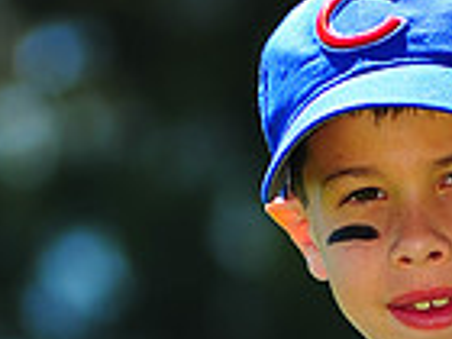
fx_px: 9375
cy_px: 620
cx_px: 458
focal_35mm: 718
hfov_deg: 2.8
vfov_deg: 2.1
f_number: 5
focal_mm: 180
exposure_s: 1/640
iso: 200
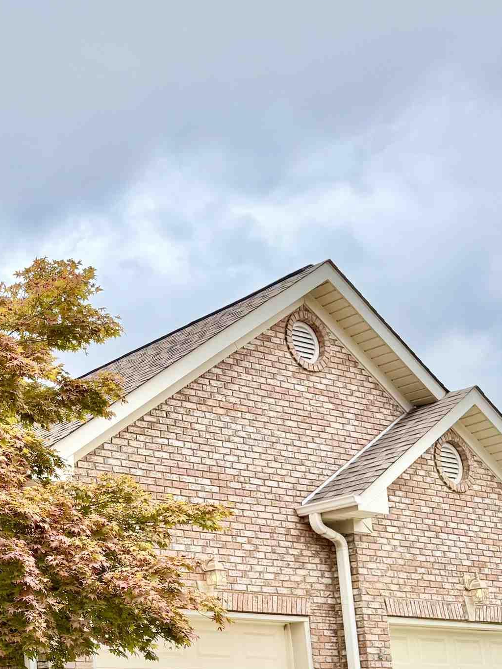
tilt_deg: +12.5
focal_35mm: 54
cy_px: 518
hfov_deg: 24.7
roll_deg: +0.8
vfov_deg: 34.6
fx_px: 1044
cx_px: -84
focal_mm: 6.76
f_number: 1.78
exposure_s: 1/4167
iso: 100
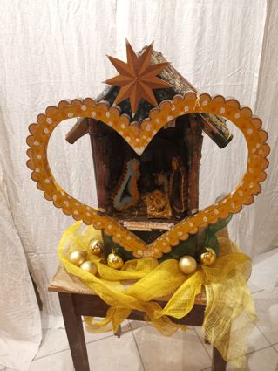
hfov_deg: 51.4
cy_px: 186
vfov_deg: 65.3
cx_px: 139
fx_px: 289
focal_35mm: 27
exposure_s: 1/33.3
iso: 640
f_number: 1.8
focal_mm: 5.58
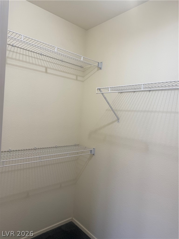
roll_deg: -4.4
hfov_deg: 56.8
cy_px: 120
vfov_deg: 71.6
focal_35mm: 24
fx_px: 165
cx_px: 90
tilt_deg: -1.6
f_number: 1.78
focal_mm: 6.76
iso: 80
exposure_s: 1/120
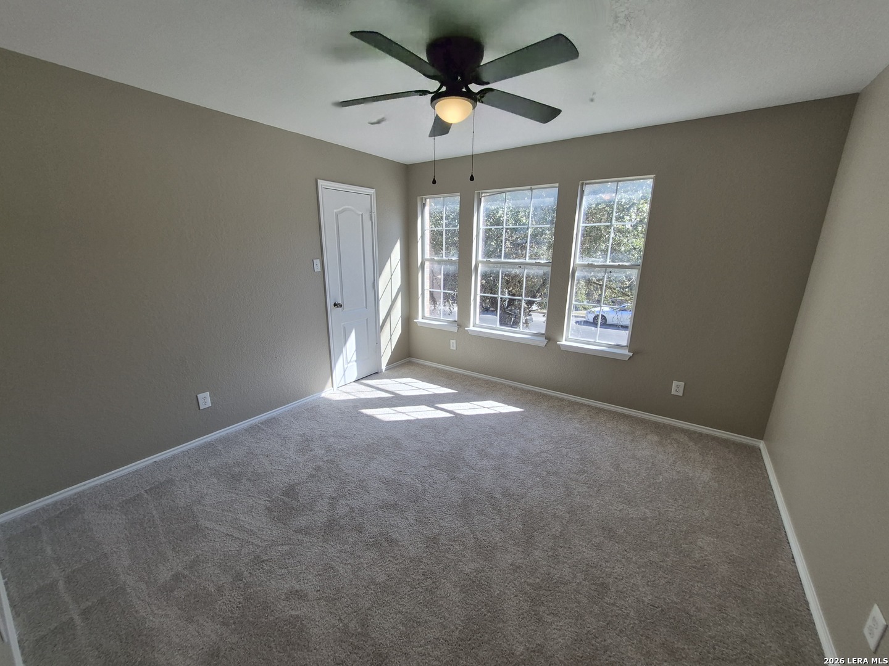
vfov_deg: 89.9
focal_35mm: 13
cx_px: 444
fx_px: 334
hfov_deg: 106.2
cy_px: 333
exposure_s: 1/256
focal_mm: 1.74
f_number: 2.2
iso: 40
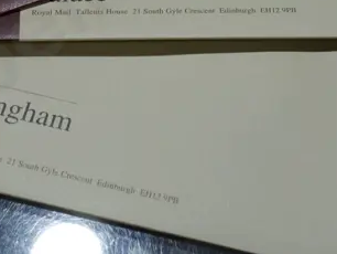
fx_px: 1043
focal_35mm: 107
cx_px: 213
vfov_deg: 13.3
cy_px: -98
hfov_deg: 18.3
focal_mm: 16
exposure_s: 1/125
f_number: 5
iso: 200
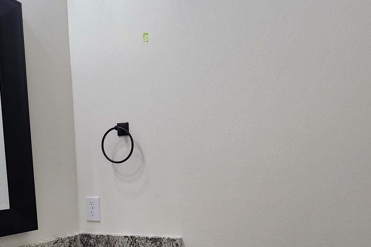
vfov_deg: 41.2
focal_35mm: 30
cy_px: 207
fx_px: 309
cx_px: 232
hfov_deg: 61.1
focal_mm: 2.2
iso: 64
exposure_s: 1/60
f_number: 2.2
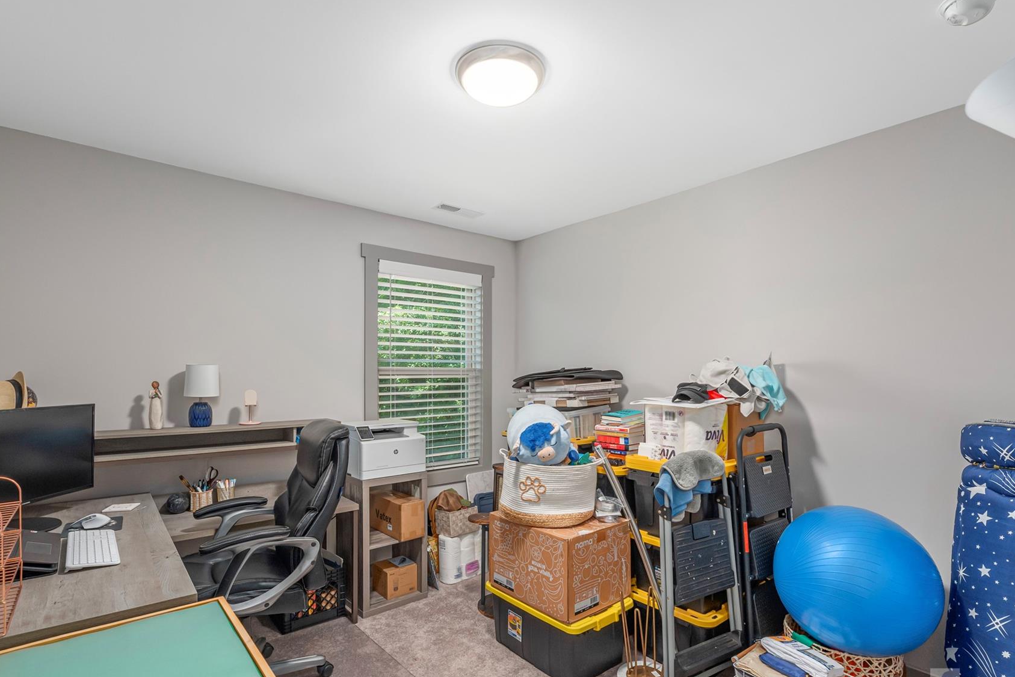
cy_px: 376
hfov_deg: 93.3
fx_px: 479
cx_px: 506
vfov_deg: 70.2
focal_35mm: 17
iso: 320
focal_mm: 14
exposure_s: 1/5
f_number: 8
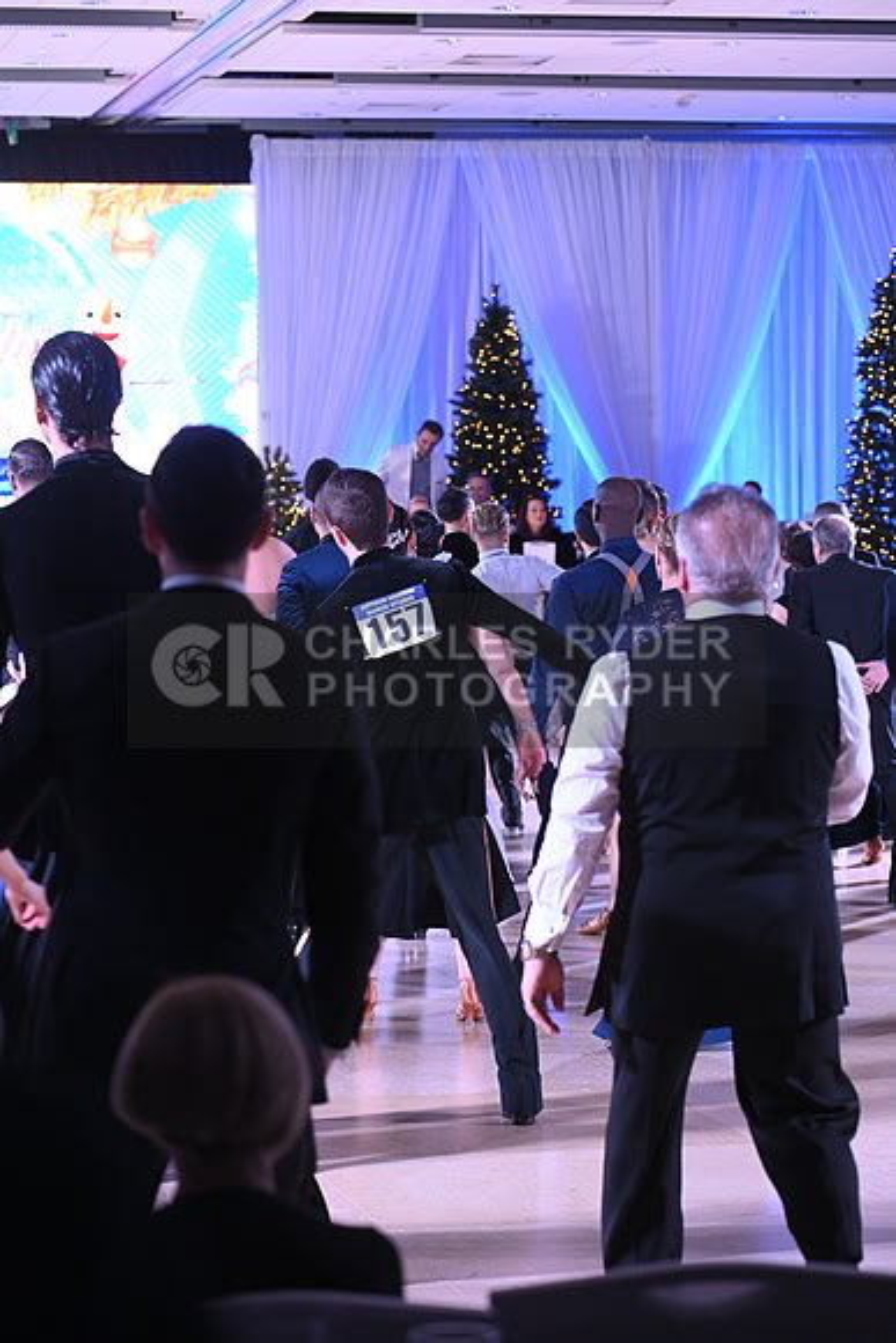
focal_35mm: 120
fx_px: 4477
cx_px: 448
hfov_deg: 11.4
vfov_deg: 17.1
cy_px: 672
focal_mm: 120
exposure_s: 1/200
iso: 3200
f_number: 6.3
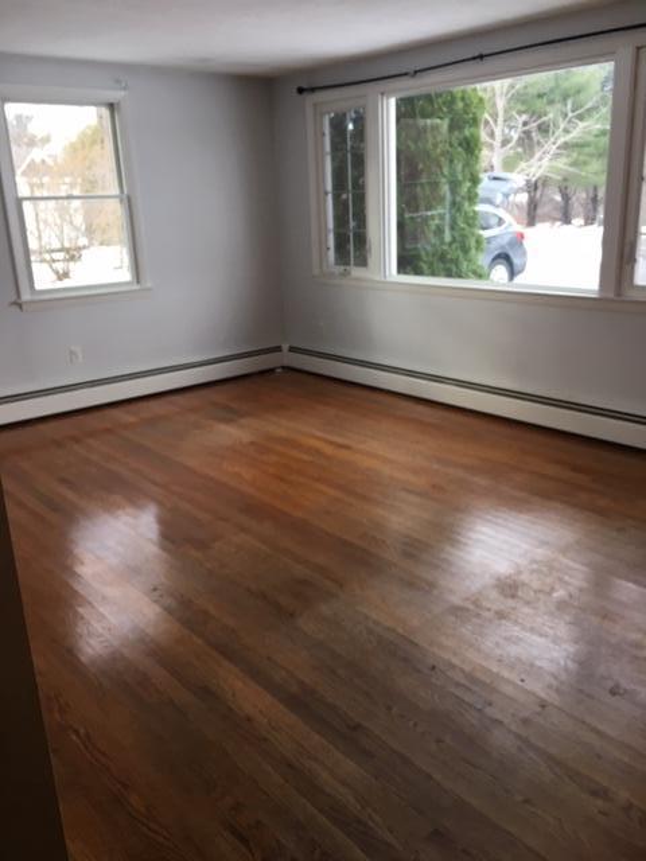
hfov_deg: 48.2
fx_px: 722
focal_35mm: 29
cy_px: 430
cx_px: 323
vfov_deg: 61.7
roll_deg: +2.7
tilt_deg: -15.7
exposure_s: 1/40
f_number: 2.2
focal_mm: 4.15
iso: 25
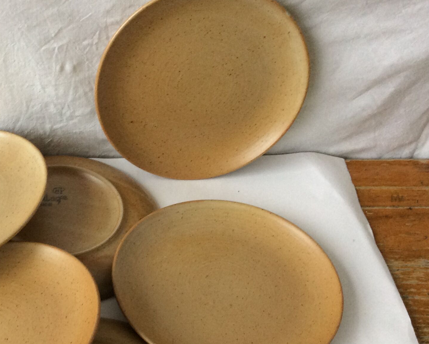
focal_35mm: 56
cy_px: 269
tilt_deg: -50.4
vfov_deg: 26.7
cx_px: 92
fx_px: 711
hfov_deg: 32.7
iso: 80
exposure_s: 1/25
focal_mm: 3.3
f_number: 2.4
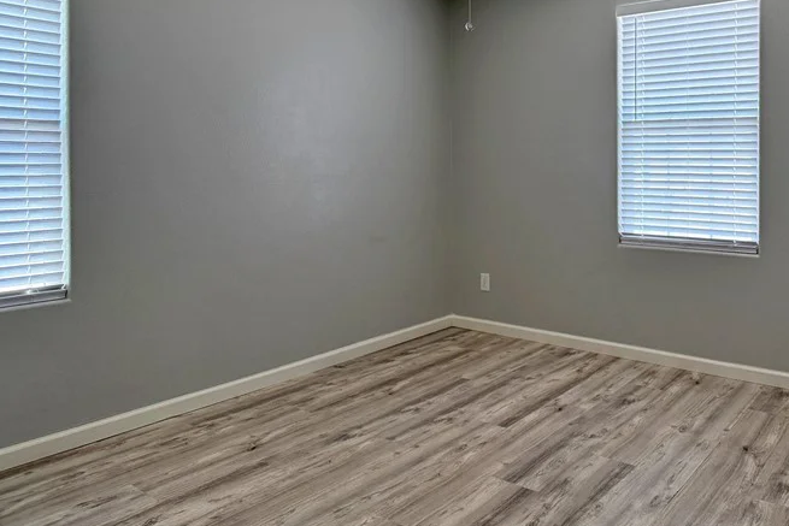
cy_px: 167
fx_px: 855
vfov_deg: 33.9
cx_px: 559
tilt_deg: +0.1
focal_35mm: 39
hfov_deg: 48.2
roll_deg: +0.2
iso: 200
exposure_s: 1/217
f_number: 1.78
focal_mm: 6.76
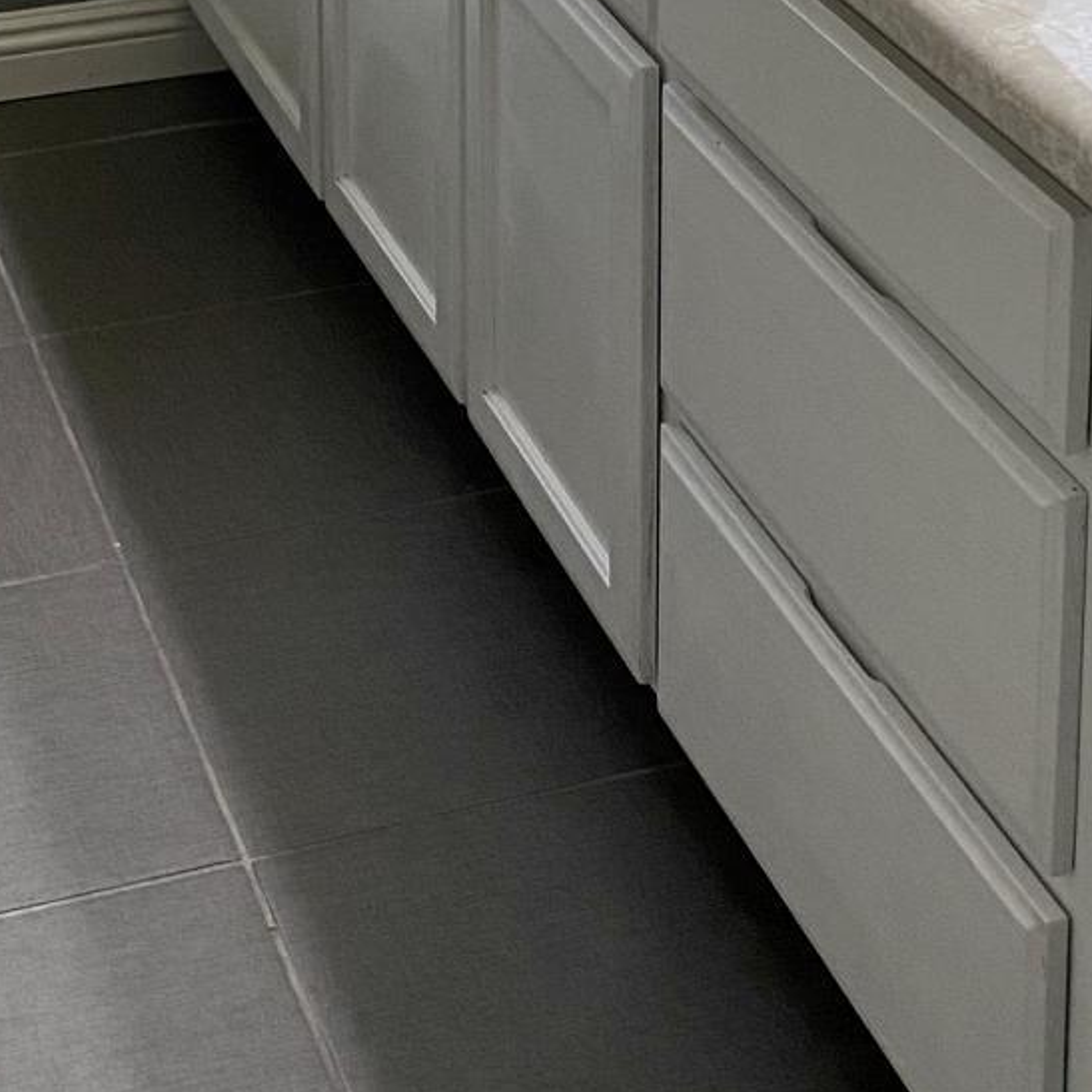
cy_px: -577
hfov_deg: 20.6
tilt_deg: -10.5
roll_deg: -0.2
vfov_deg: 18.2
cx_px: 513
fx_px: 2998
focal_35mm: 84
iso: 100
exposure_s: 1/60
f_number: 1.8
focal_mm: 4.25
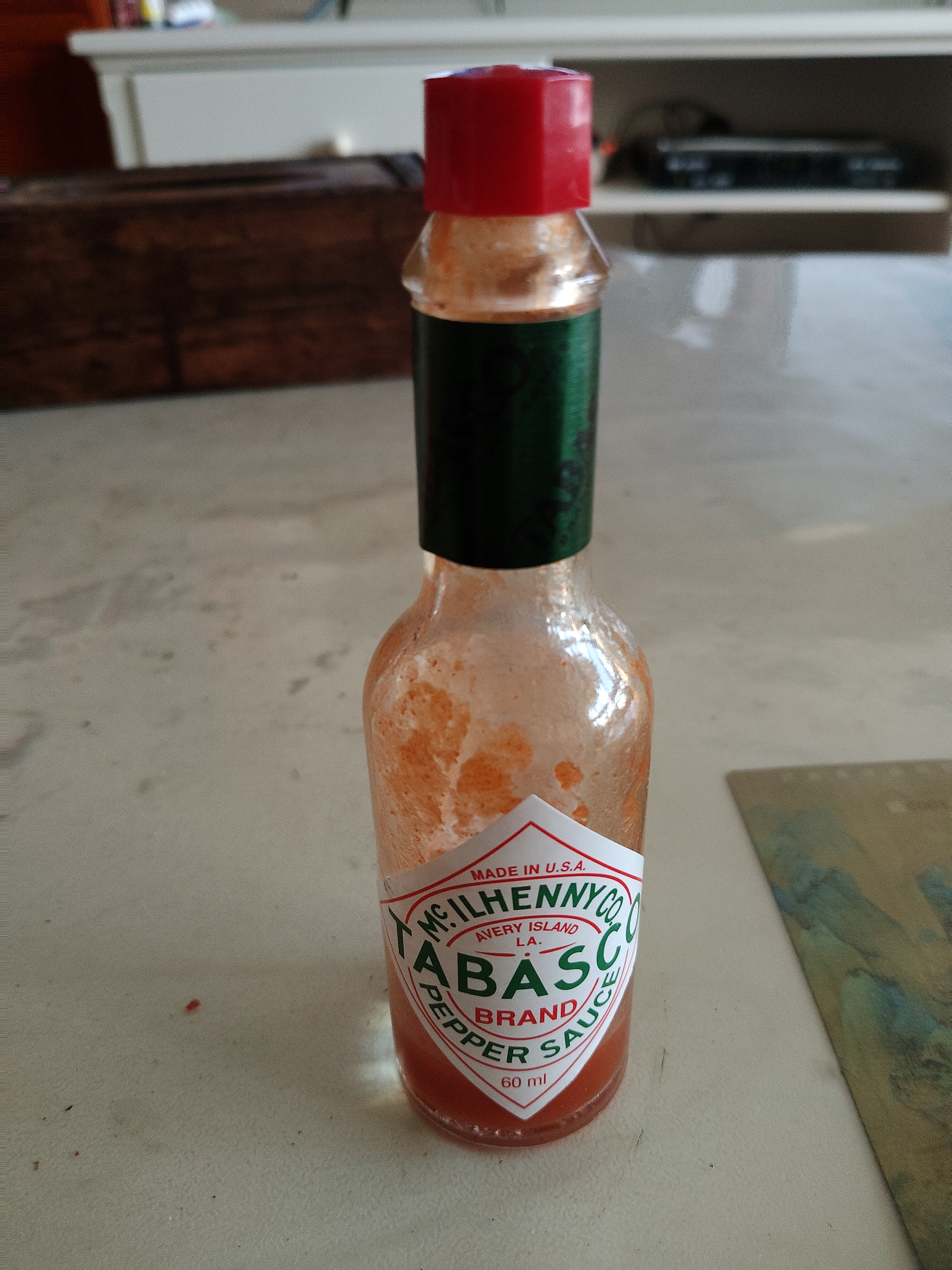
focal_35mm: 27
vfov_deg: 65.3
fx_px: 990
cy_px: 635
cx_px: 476
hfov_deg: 51.4
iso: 3491
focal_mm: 4.05
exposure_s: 1/100
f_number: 1.8
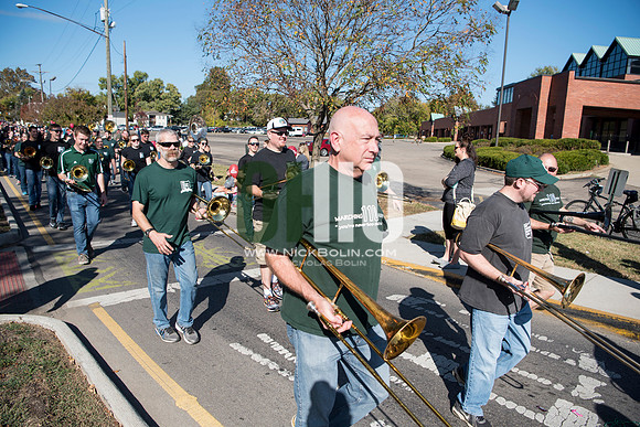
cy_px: 214
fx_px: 427
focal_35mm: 24
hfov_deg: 73.7
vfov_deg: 53.2
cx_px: 320
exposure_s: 1/1600
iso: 250
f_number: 4.5
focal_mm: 24
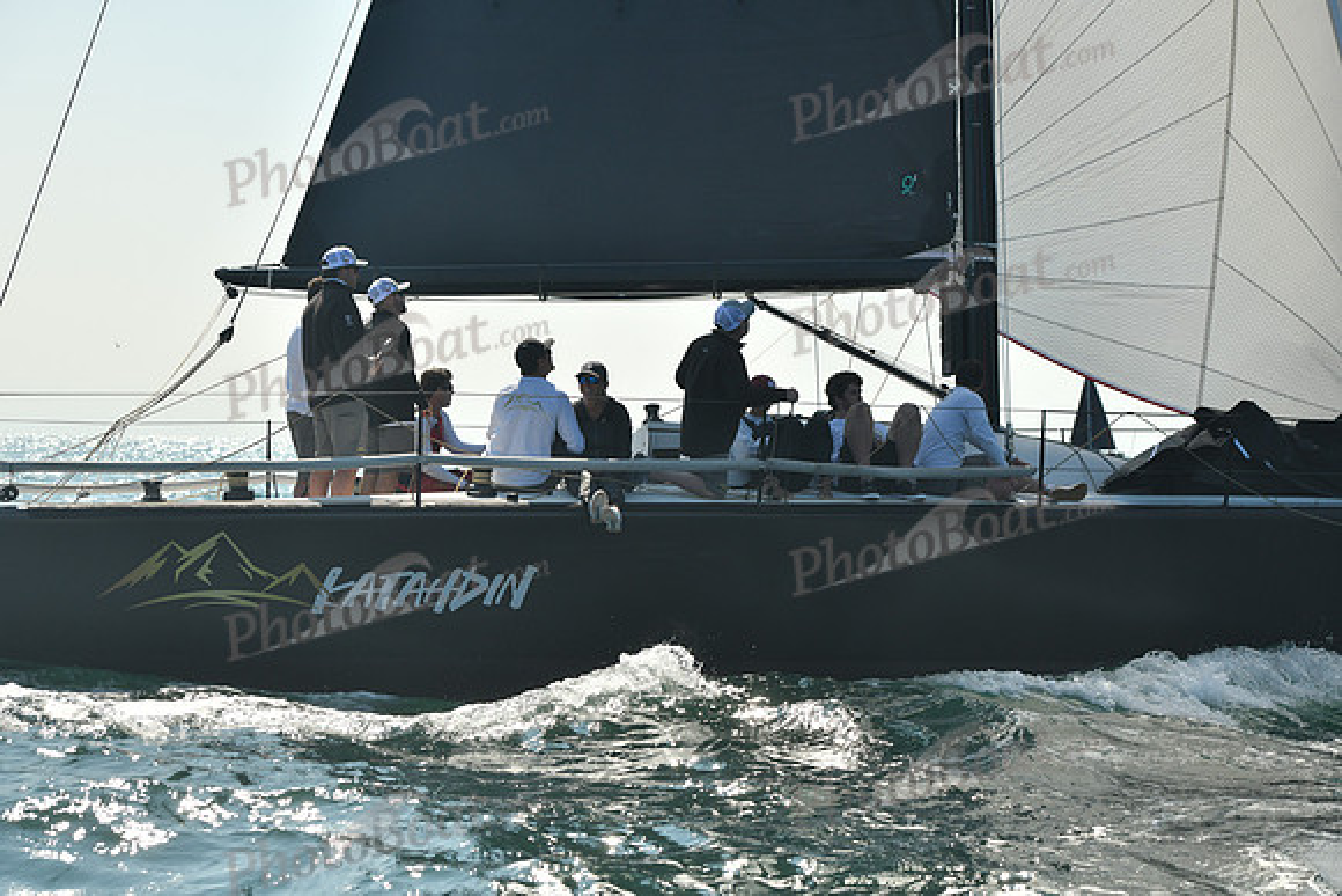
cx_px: 671
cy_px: 448
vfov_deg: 16.7
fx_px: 3057
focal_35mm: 82
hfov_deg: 24.8
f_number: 6.3
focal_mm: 82
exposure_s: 1/640
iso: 320
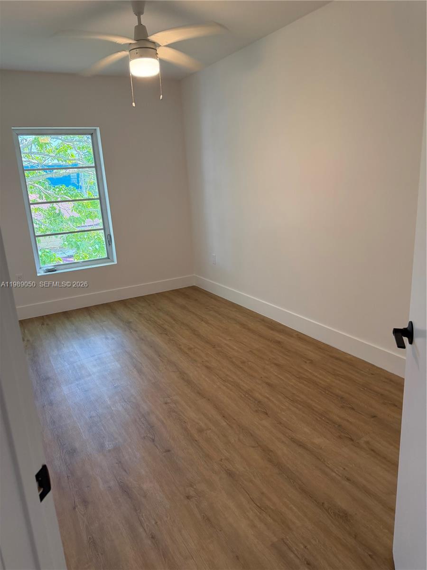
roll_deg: +3.2
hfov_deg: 56.8
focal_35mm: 24
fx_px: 395
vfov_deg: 71.6
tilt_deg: -13.2
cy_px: 285
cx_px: 214
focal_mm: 6.76
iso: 200
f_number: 1.78
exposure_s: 1/120
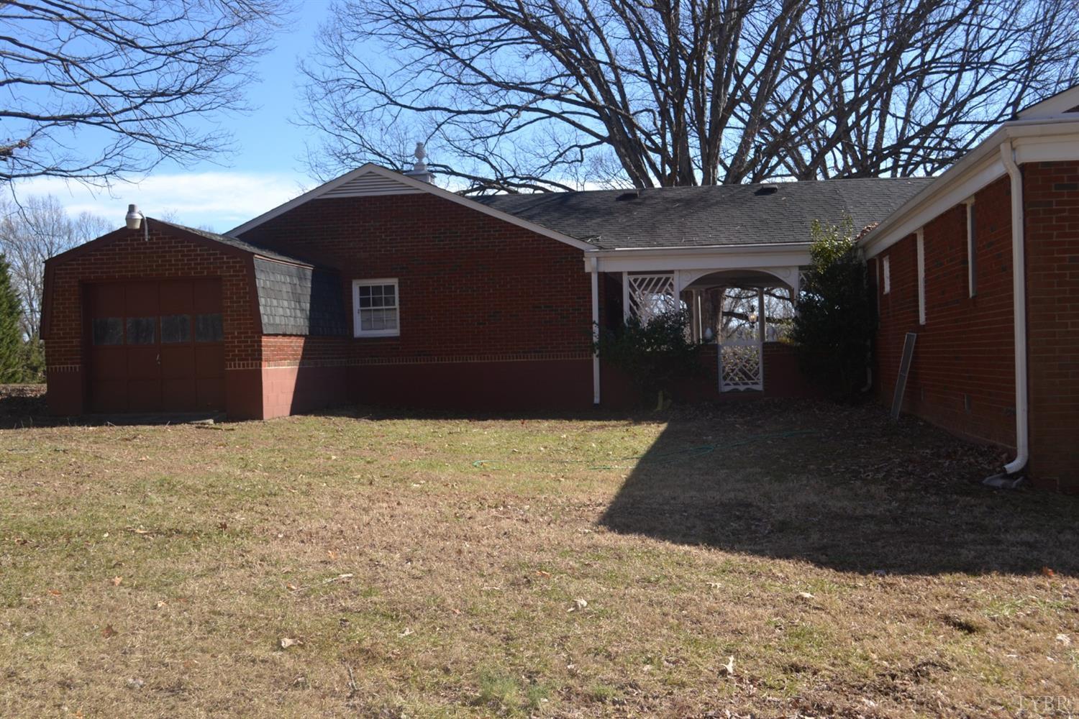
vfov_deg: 34.2
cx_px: 540
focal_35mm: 39
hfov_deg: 49.6
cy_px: 360
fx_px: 1169
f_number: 7.1
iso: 100
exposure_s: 1/200
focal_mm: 26
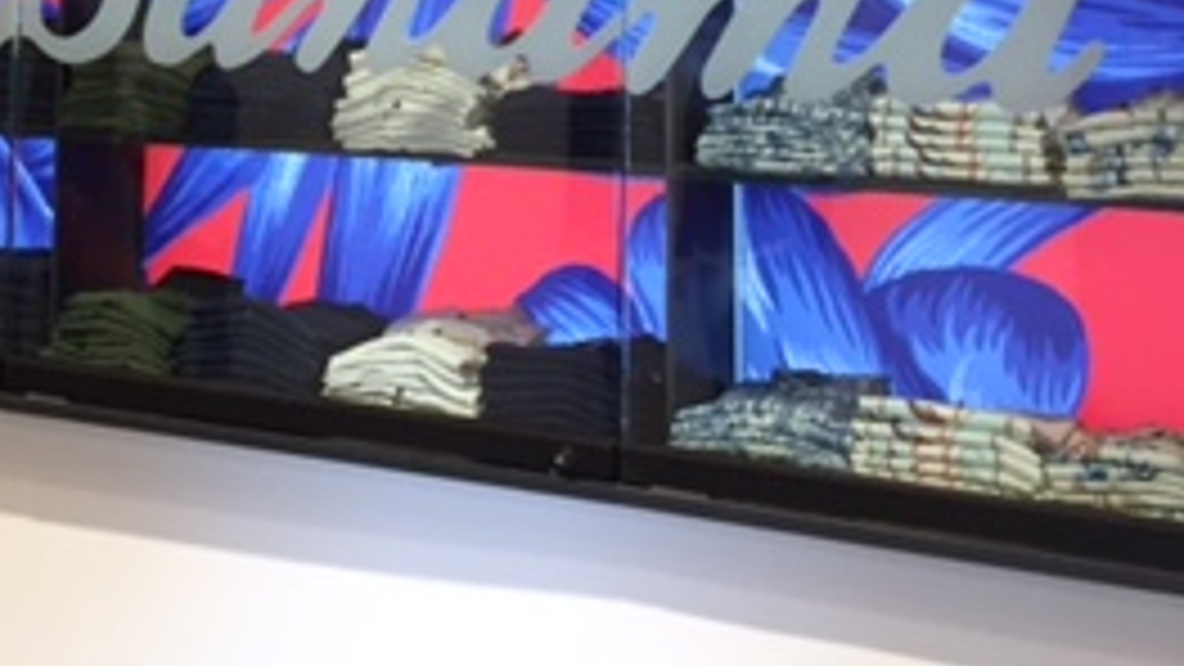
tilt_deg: +6.1
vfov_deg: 14.8
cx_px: 117
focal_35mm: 77
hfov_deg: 26.6
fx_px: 2418
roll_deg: -0.6
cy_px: -266
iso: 100
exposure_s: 1/33
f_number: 2.2
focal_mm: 4.15
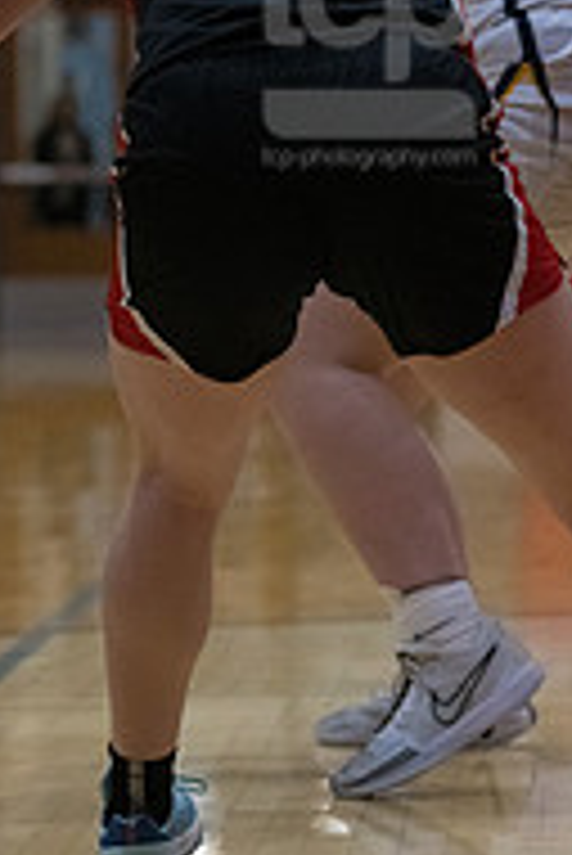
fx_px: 6185
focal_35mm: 260
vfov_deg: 7.9
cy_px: 45
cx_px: 369
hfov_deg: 5.3
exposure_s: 1/1600
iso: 8000
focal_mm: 110
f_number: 4
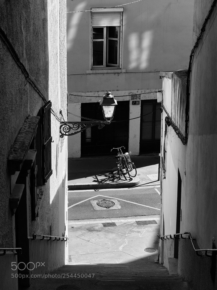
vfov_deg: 24.4
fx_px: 669
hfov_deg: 18.4
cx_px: 108
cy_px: 145
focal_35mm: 80
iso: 640
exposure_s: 1/1600
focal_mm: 40
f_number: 5.6
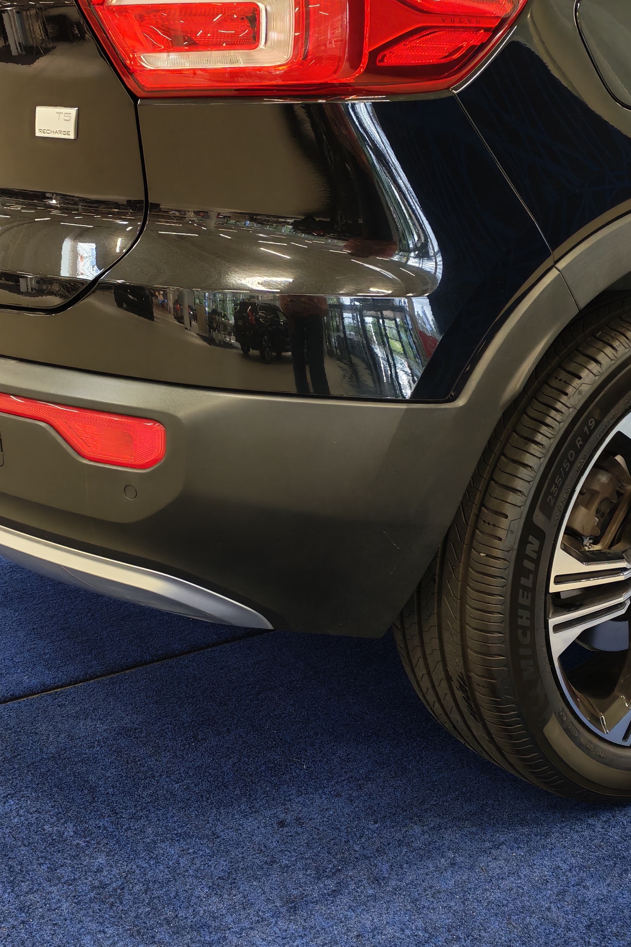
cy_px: 474
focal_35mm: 46
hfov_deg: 29.2
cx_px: 286
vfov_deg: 42.7
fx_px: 1209
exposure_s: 1/100
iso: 500
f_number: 1.9
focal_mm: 6.12
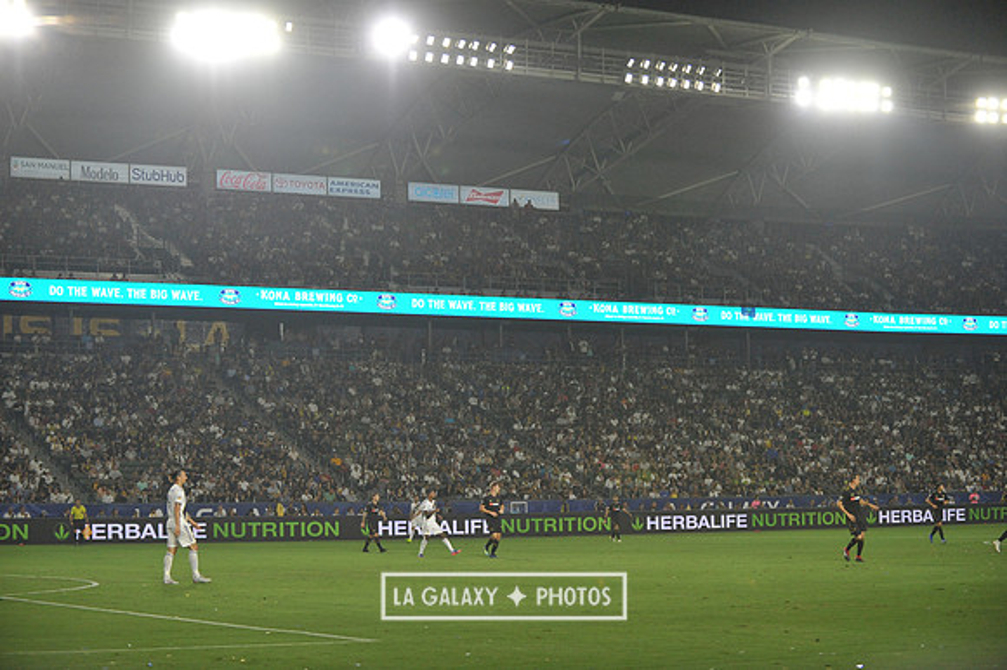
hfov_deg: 25.4
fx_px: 2236
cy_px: 335
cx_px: 504
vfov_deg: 17.0
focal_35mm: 80
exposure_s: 1/2500
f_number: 3.2
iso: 3200
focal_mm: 80
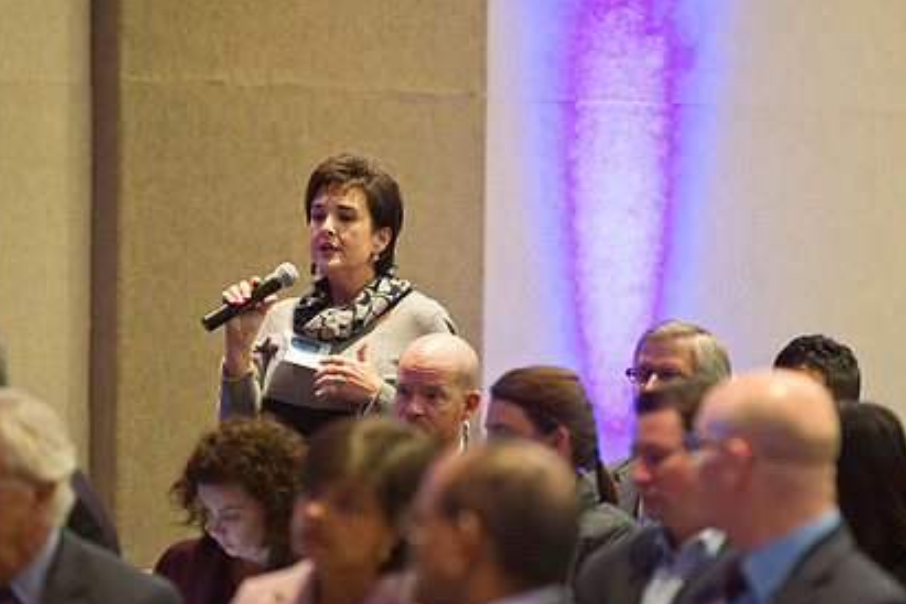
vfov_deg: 4.9
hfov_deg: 7.3
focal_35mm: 282
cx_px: 544
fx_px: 7096
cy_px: 317
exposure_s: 1/80
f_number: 2.8
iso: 2500
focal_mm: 200
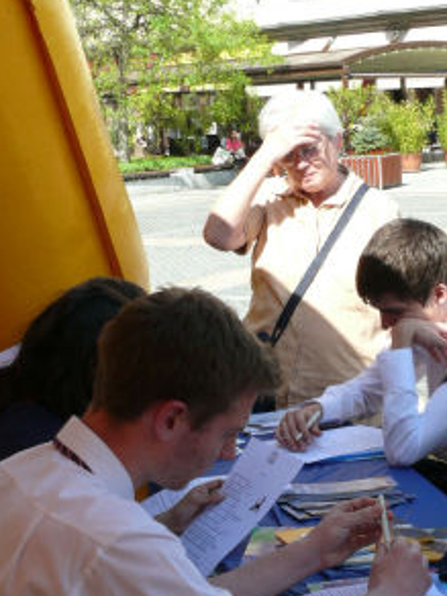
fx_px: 1240
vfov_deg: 26.7
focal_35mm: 72
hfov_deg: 20.0
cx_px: 404
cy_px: 437
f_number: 5
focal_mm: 7.4
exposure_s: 1/250
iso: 100
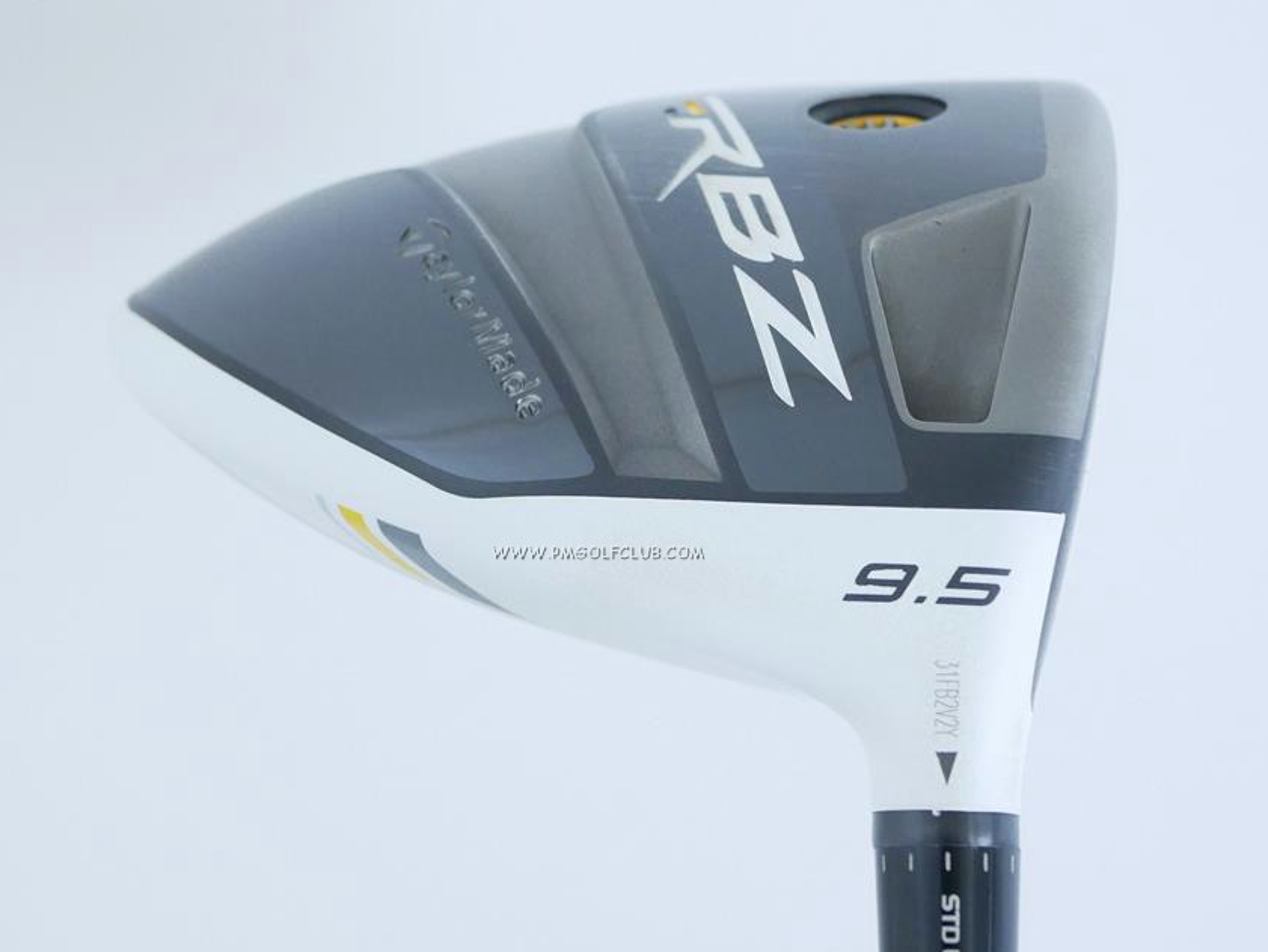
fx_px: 2786
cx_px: 598
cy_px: 416
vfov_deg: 19.4
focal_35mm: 76
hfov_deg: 25.6
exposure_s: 1/100
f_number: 4.5
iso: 1600
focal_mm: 25
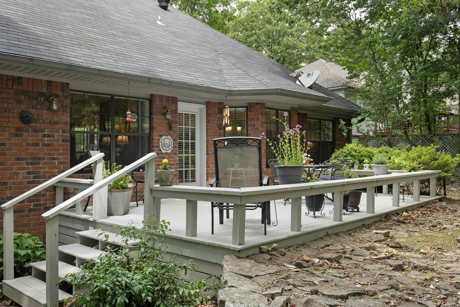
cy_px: 154
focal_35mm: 33
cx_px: 230
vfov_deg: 40.0
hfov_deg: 57.2
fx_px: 422
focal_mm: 33
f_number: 6.3
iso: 500
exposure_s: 1/125
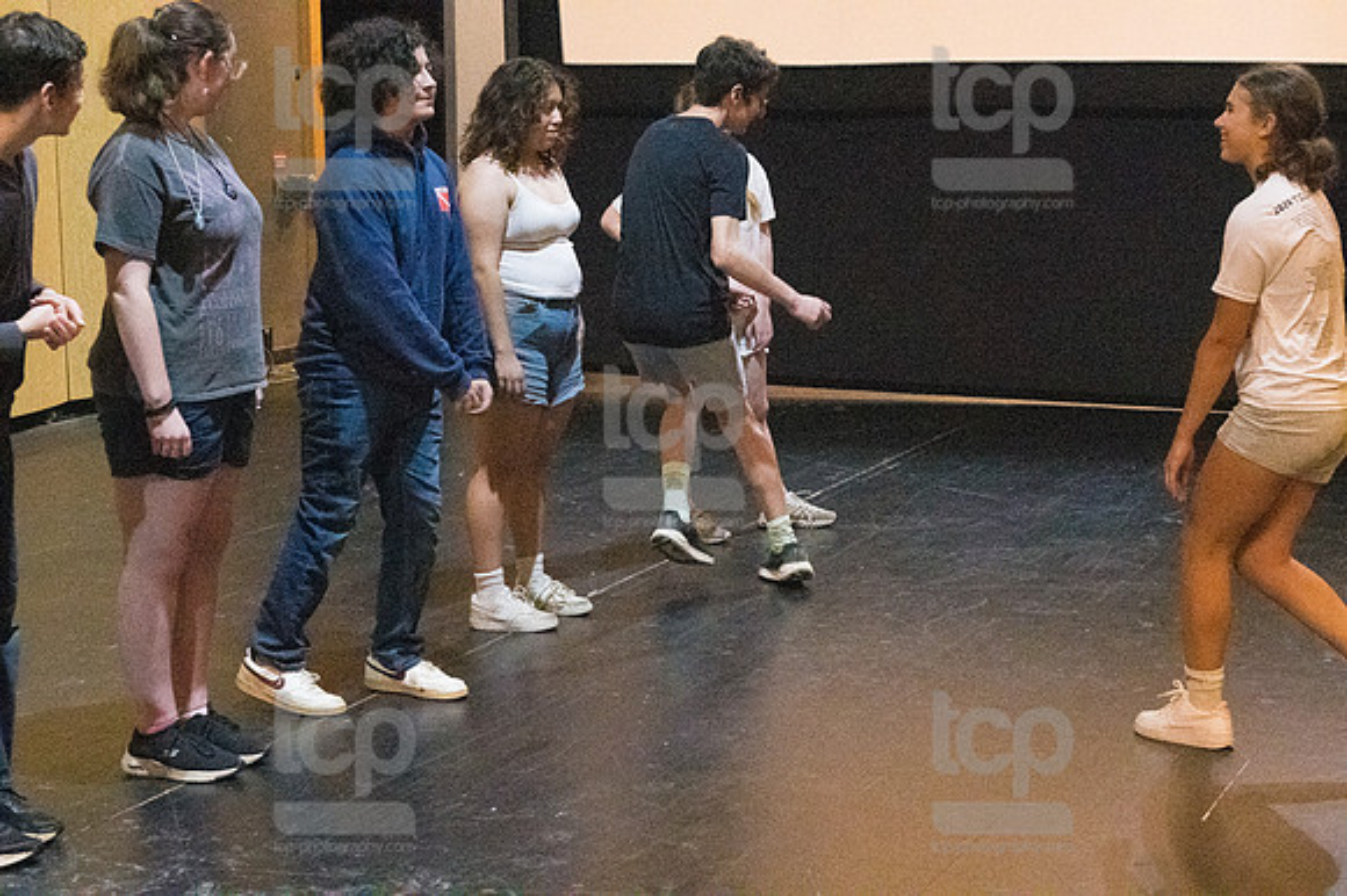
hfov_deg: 28.1
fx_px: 2692
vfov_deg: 18.9
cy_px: 448
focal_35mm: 72
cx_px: 674
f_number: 5.6
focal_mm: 48
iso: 25600
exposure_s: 1/400
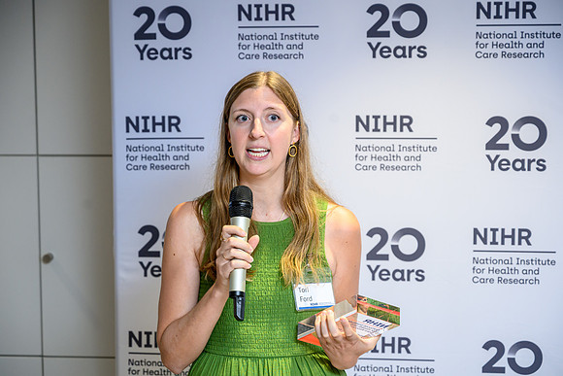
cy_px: 188
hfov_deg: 28.5
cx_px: 282
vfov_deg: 19.2
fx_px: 1109
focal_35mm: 71
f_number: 4.5
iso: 2000
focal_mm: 70
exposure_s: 1/200
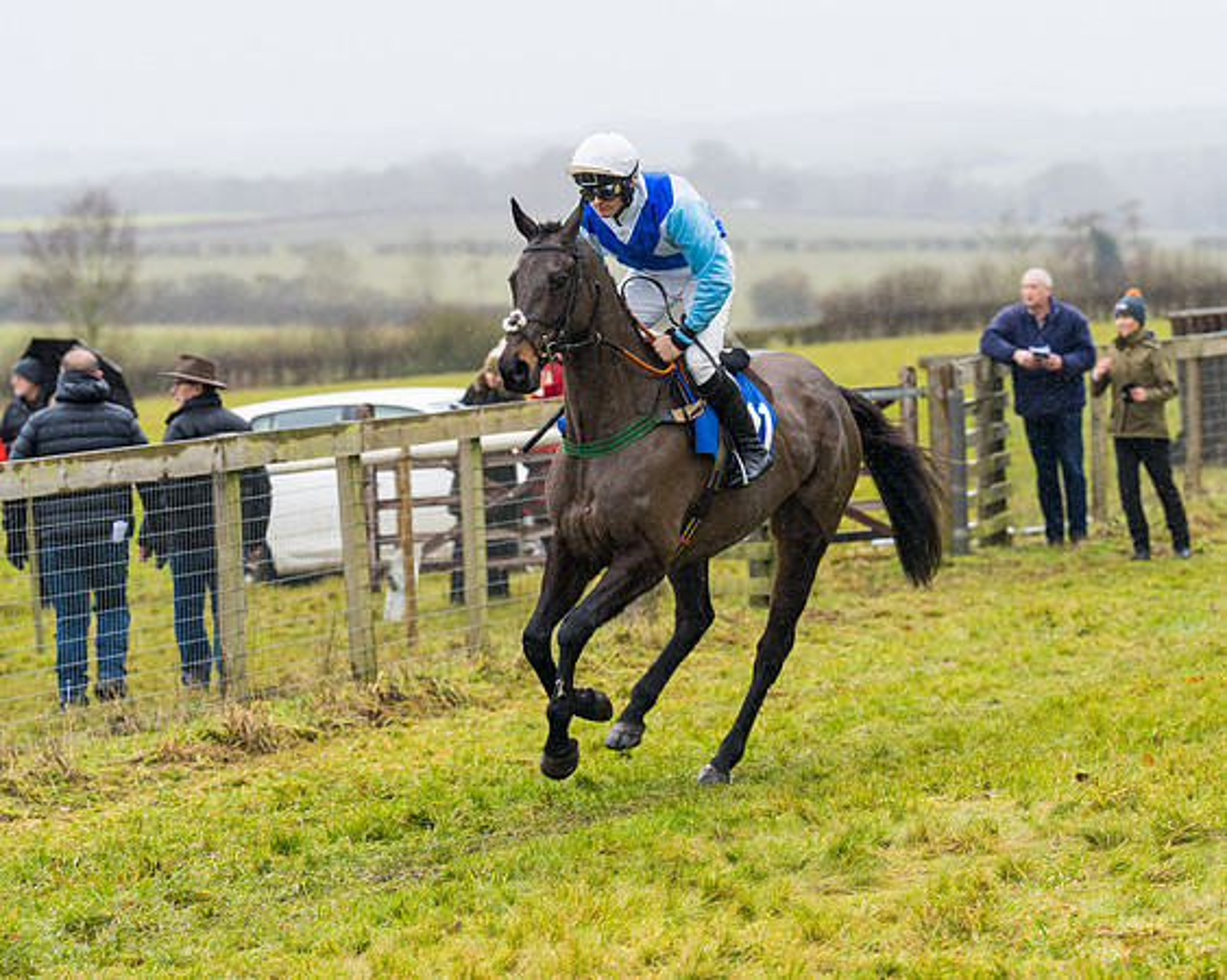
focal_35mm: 161
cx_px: 606
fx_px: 5857
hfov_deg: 12.0
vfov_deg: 9.6
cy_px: 519
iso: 800
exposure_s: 1/1000
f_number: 4
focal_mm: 135
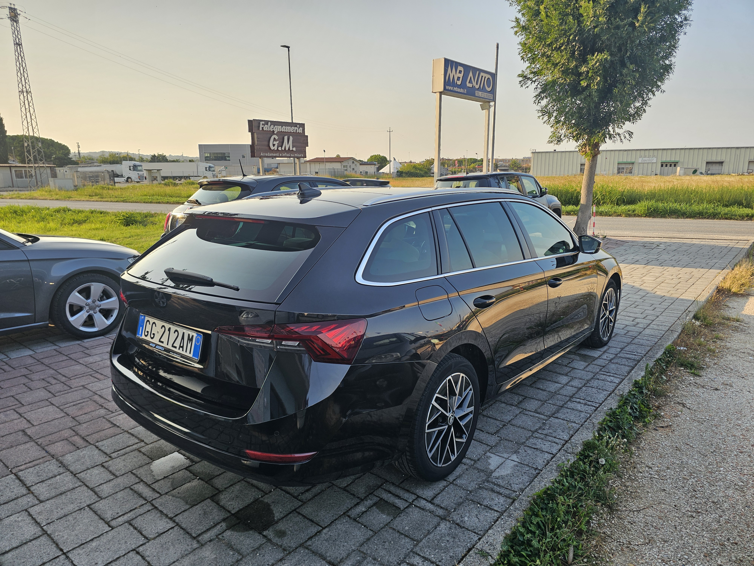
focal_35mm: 23
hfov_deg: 73.9
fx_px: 501
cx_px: 377
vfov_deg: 58.9
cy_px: 283
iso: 12
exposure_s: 1/180
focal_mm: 6.3
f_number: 1.7
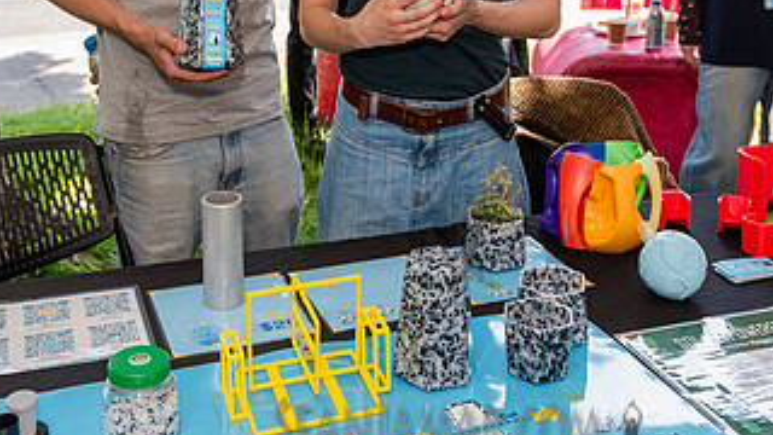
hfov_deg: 39.9
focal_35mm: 52
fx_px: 1066
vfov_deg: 21.8
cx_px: 371
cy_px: -45
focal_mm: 24
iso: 400
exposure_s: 1/400
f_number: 3.2
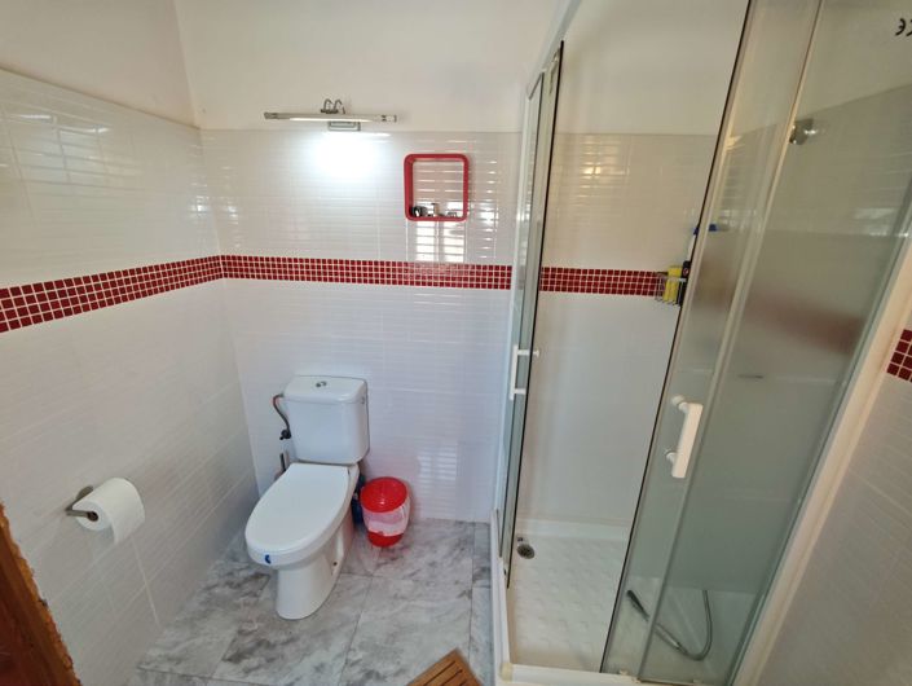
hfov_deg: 102.0
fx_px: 369
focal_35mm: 14
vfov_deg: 85.8
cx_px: 456
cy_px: 343
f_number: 2.2
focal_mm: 2.16
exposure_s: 1/50
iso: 500
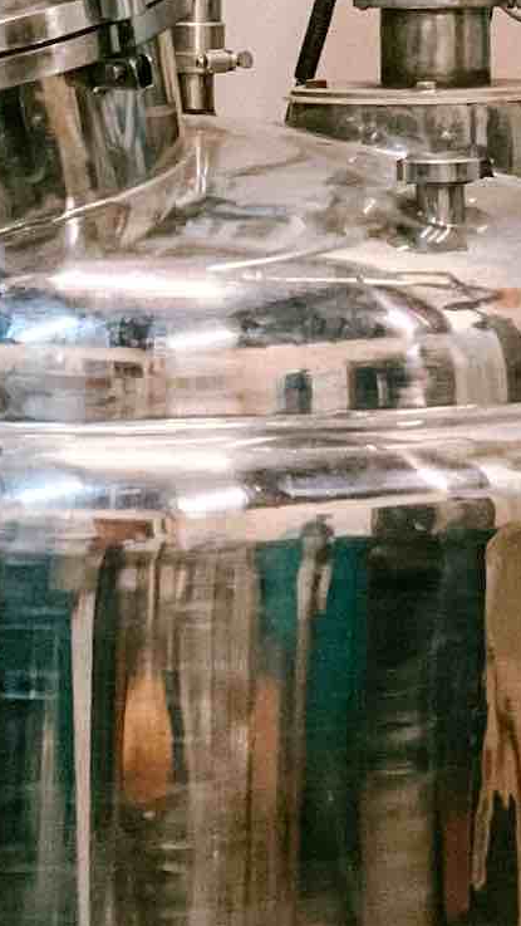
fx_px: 5718
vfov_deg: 9.1
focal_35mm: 233
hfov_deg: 5.2
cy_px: -356
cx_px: 547
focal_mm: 9
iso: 400
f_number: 2.8
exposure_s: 1/25
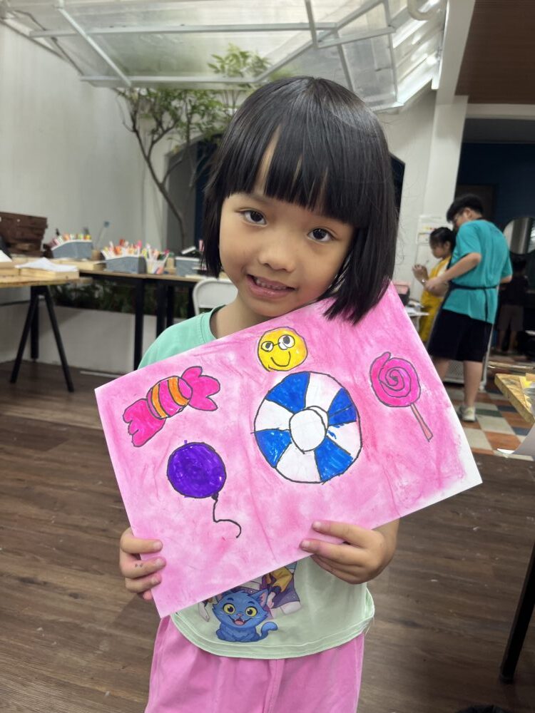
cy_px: 356
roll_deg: -3.9
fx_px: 536
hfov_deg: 53.1
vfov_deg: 67.3
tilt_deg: -10.9
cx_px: 268
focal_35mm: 26
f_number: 1.6
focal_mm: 5.1
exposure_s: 1/112
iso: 32
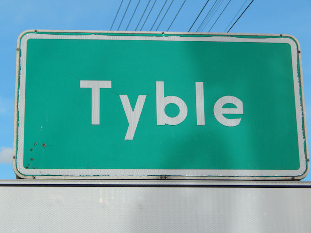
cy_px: 116
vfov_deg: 14.1
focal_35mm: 105
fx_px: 943
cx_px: 156
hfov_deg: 18.7
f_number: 4.5
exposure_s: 1/800
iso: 125
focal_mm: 18.7
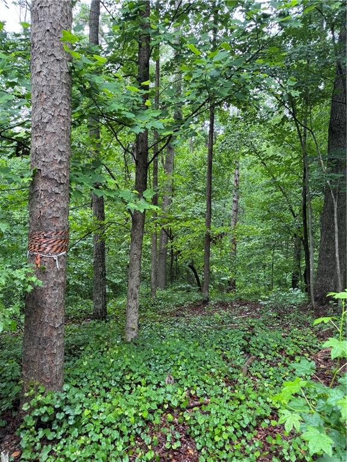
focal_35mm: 24
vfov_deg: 71.6
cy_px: 231
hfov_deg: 56.8
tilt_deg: -2.5
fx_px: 321
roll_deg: -2.9
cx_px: 174
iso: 80
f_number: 1.78
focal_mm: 6.76
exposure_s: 1/121
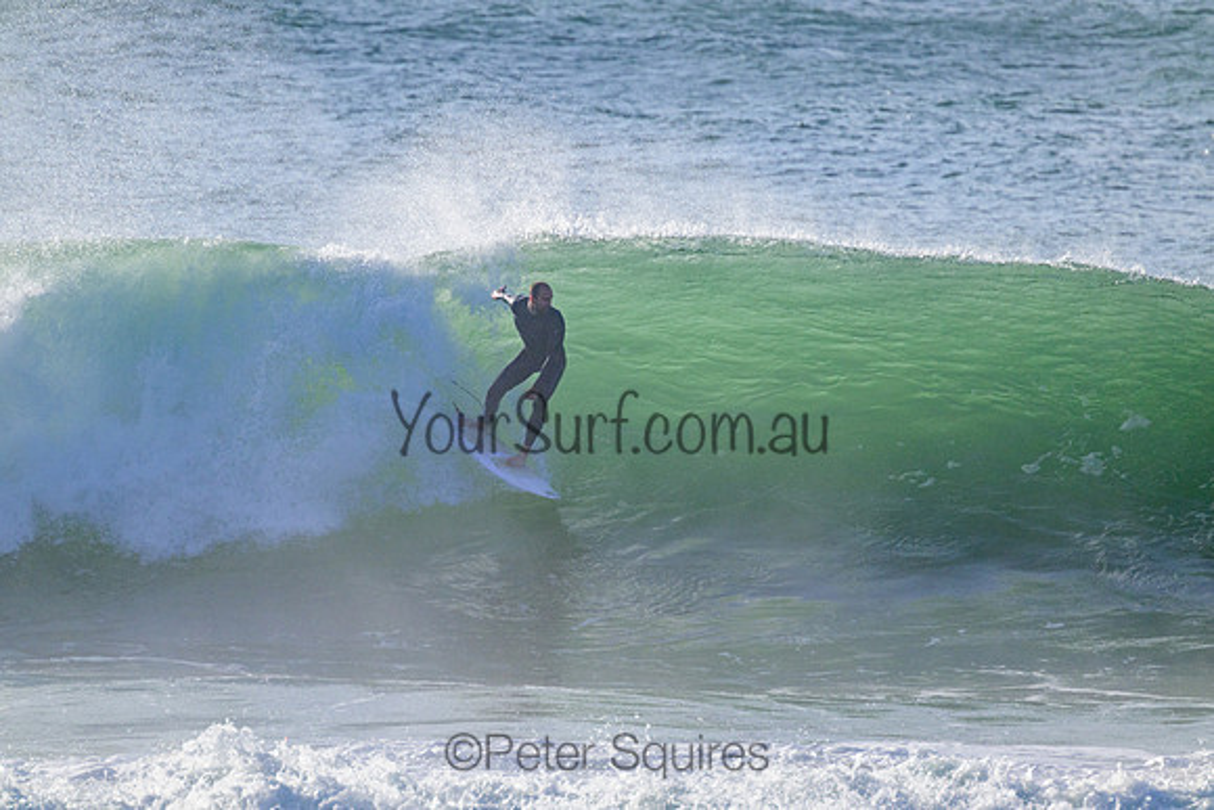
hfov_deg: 2.6
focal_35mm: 800
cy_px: 405
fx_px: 26983
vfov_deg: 1.7
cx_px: 607
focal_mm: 800
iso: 1000
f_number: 11
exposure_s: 1/2000
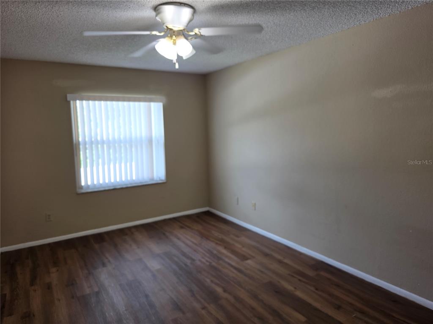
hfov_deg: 73.9
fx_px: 288
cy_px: 162
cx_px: 216
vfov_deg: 58.9
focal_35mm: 23
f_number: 1.7
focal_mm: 6.3
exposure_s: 1/120
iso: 40
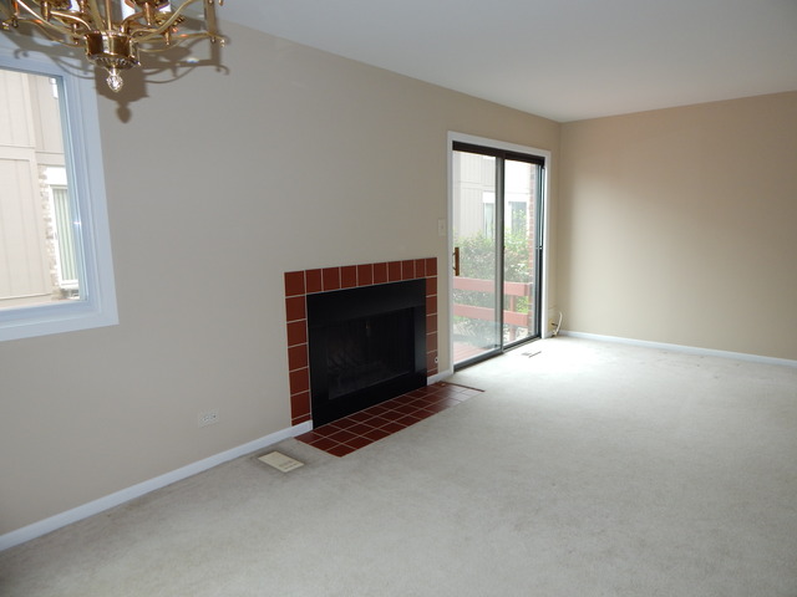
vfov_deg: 61.1
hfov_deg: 76.4
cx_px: 398
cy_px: 298
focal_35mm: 22
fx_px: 507
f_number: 3
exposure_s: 1/60
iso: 125
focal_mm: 4
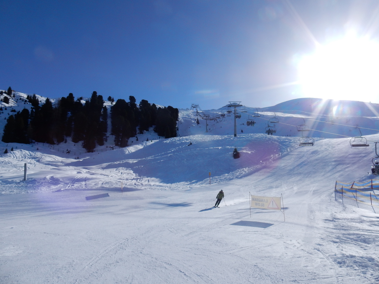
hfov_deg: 69.4
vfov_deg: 54.9
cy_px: 142
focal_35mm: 25
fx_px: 274
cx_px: 190
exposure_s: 1/2000
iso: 125
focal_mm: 4.5
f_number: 4.8
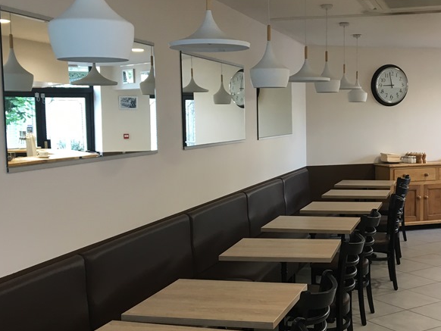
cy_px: 173
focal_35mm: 51
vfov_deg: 28.6
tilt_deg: -4.0
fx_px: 650
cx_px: 300
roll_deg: +0.4
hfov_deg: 37.0
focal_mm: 4.15
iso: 64
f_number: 2.2
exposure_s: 1/33
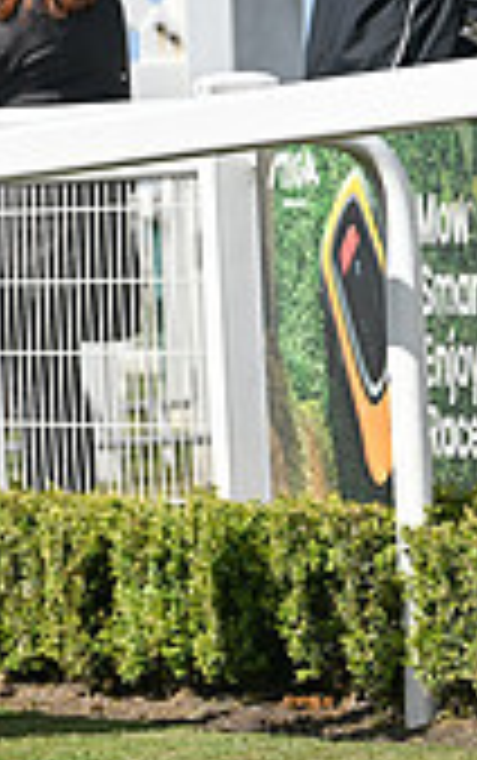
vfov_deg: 3.7
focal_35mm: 560
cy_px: 110
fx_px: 11618
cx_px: -716
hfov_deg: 2.3
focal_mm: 160
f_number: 5.6
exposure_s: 1/2500
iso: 400
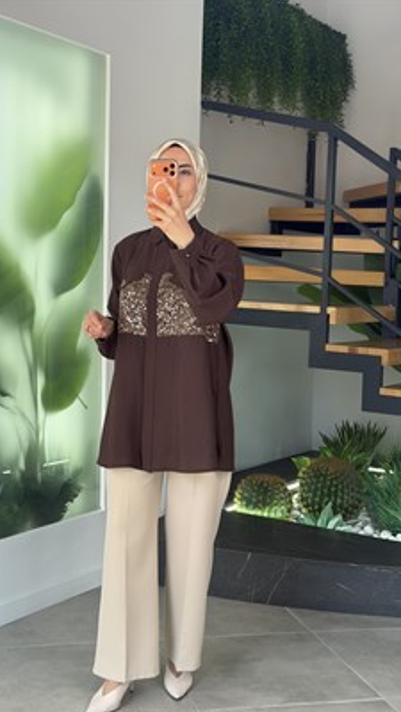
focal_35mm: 54
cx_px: 164
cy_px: 359
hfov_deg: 22.2
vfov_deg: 38.5
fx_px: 1021
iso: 50
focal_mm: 6.76
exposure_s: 1/195
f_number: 1.78
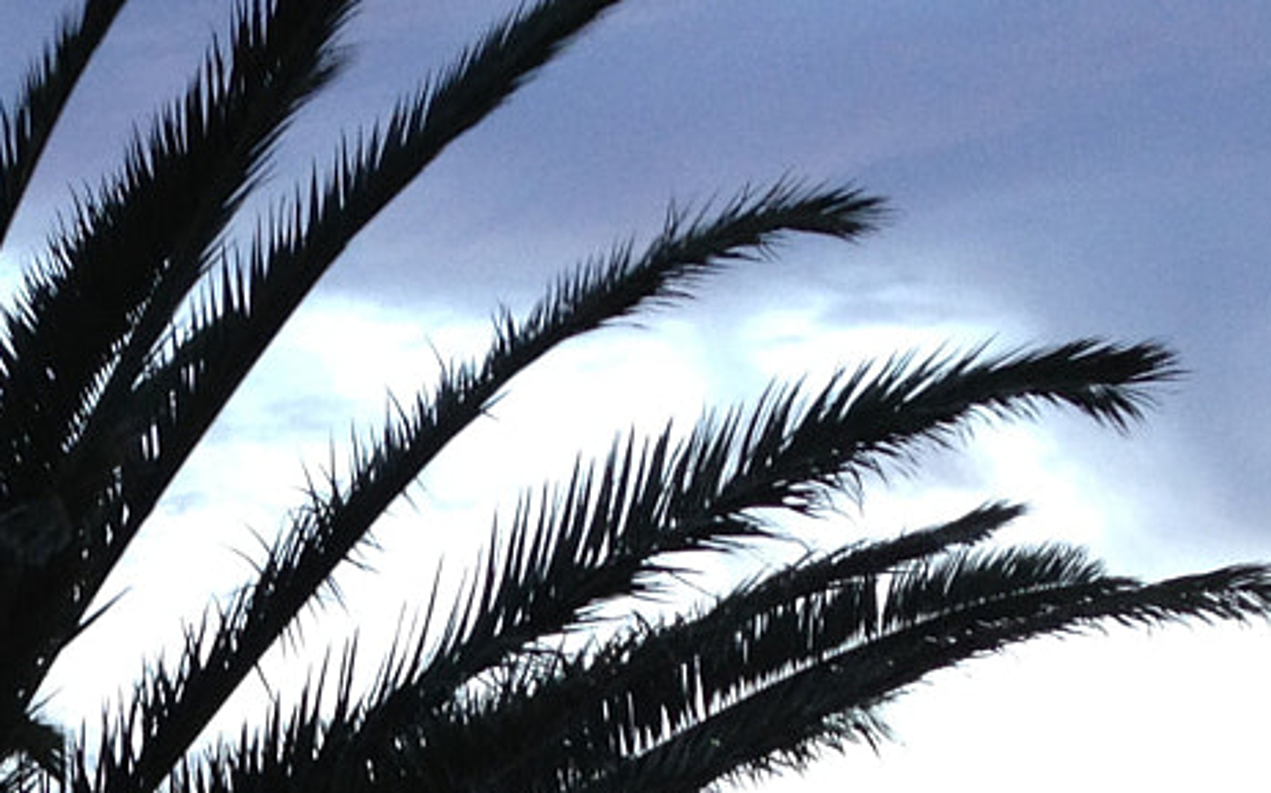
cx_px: -30
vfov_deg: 10.3
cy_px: 1295
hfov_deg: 16.8
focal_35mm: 121
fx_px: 4190
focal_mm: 4.12
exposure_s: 1/30
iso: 64
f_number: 2.4
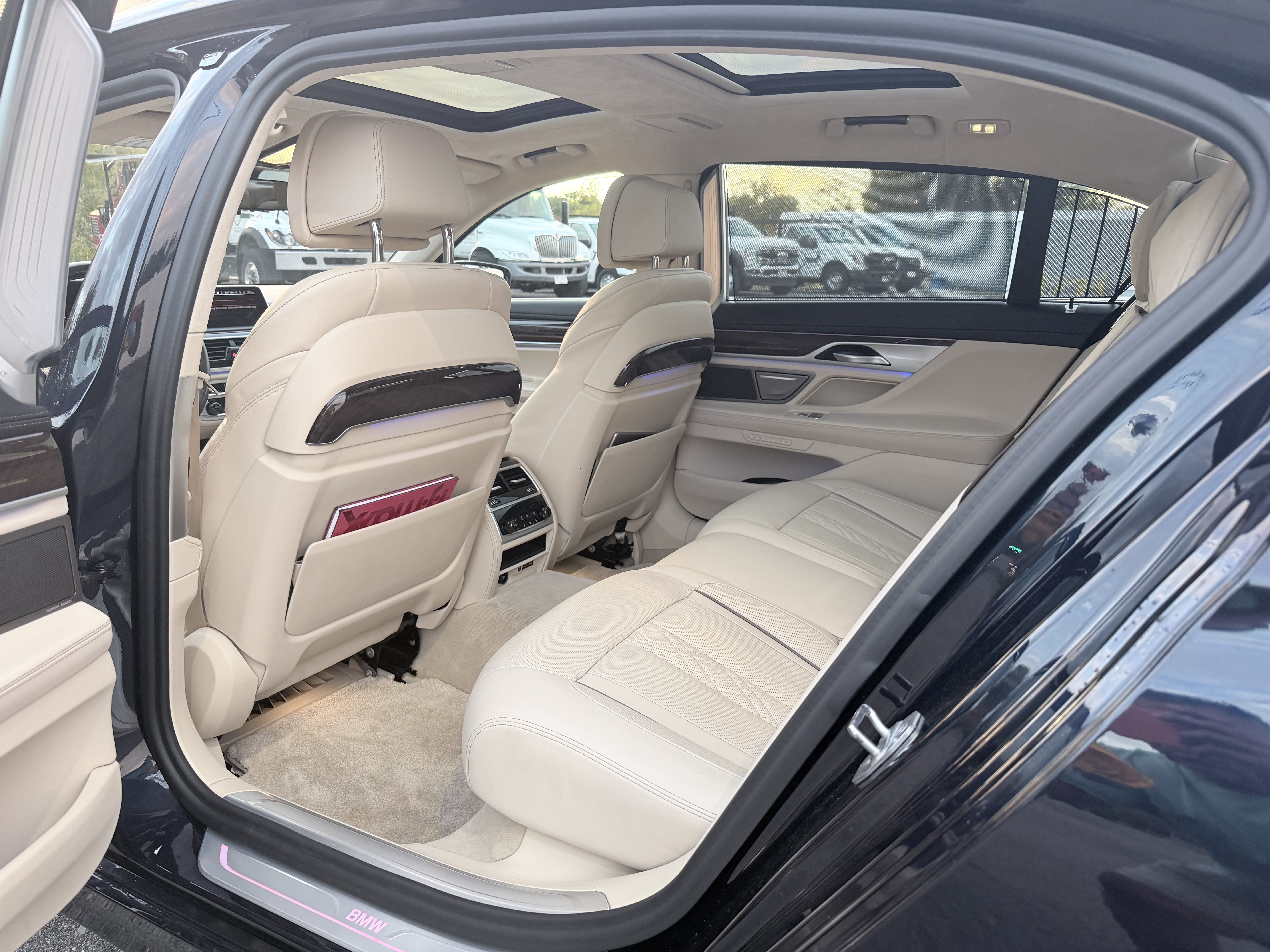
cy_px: 476
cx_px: 635
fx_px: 881
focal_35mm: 24
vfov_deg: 56.8
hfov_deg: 71.6
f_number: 1.78
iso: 200
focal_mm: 6.76
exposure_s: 1/77
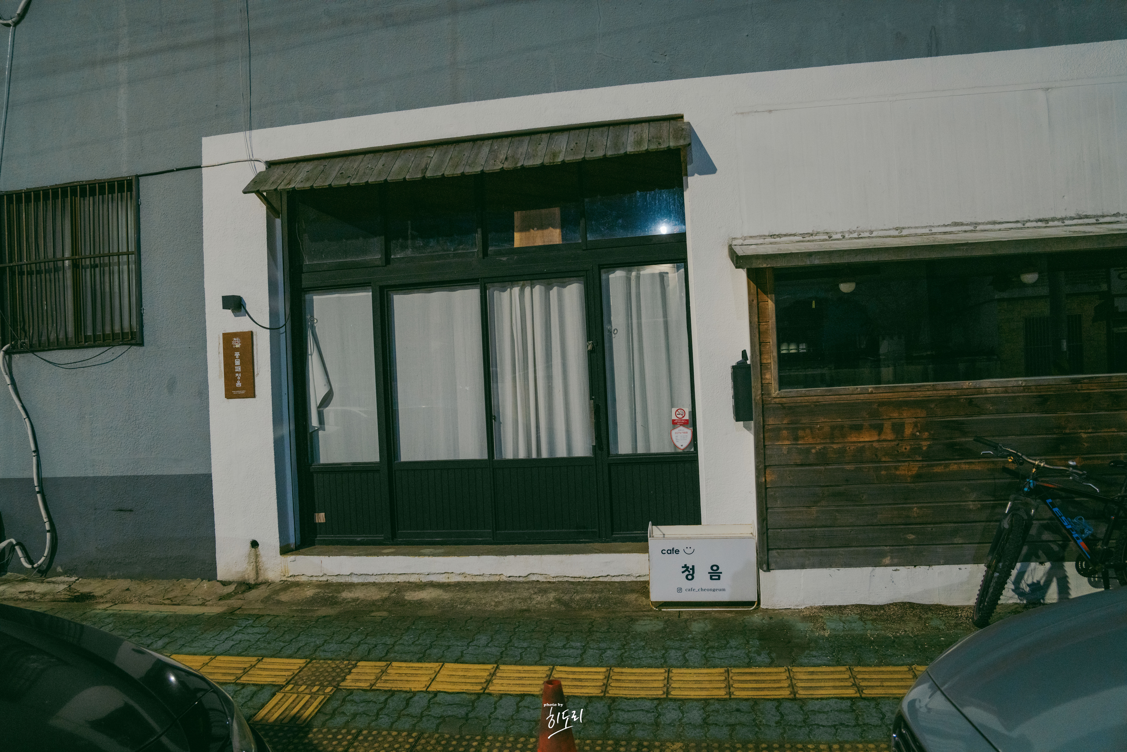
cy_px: 376
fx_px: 751
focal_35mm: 24
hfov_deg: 73.7
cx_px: 564
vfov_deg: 53.1
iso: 3200
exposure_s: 1/30
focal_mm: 24
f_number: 5
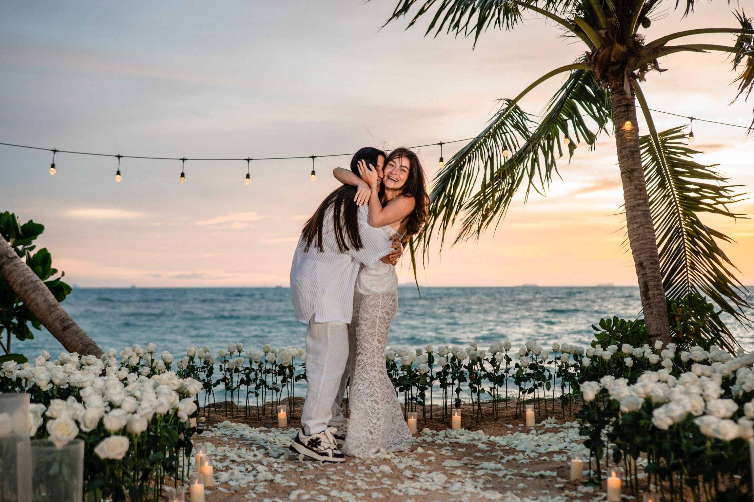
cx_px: 377
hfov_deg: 38.4
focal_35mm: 52
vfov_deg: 26.2
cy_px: 251
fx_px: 1081
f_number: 2.5
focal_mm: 50
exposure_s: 1/200
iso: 250
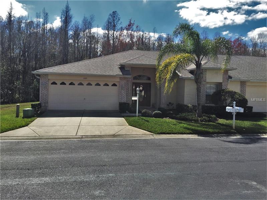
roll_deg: -2.2
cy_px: 100
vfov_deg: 48.2
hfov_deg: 61.7
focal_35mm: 29
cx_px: 134
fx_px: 224
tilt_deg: -1.5
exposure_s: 1/1980
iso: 32
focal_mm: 4.15
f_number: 2.2
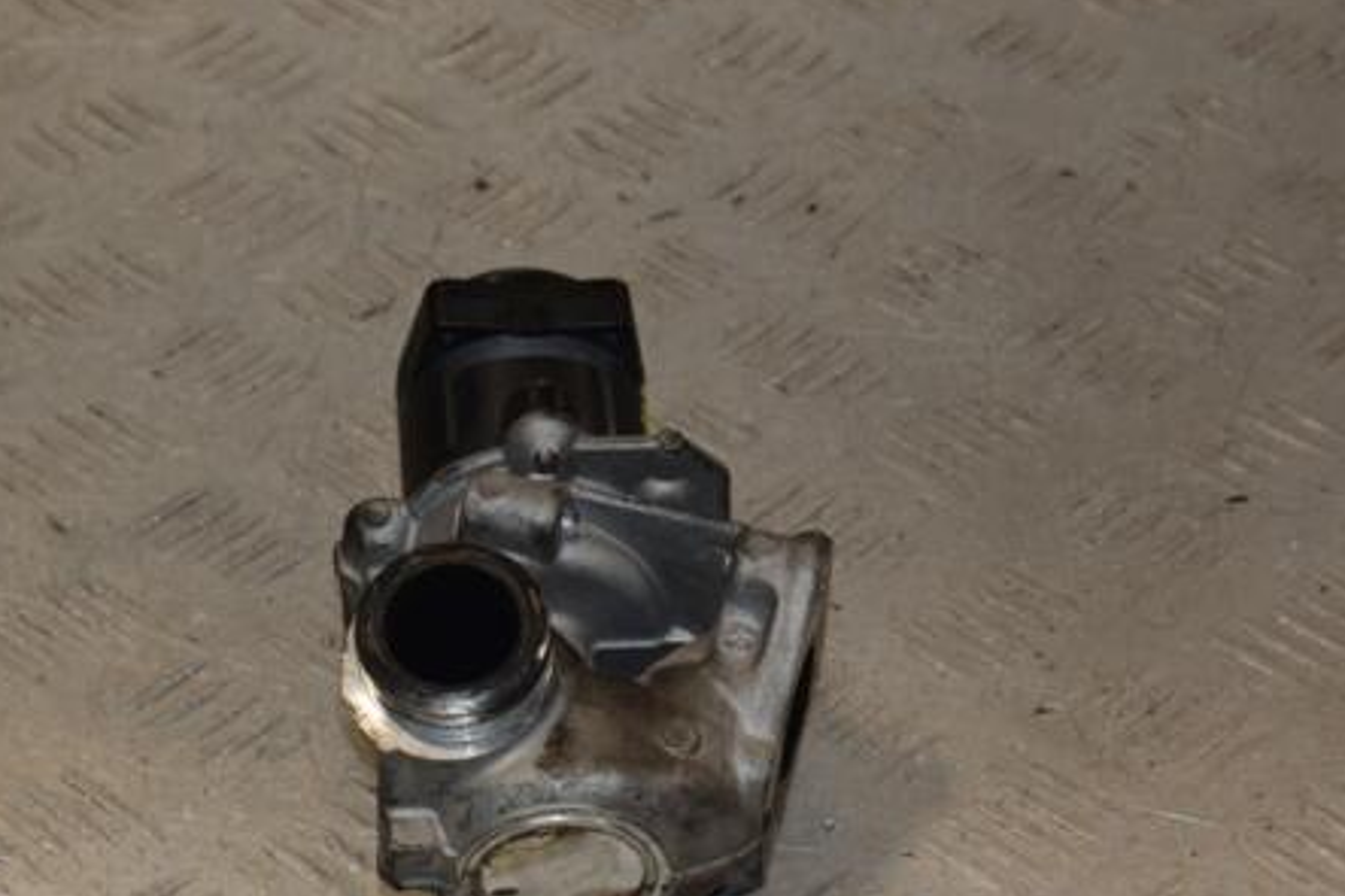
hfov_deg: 16.2
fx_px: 4705
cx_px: 483
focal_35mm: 126
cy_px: 541
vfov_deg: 10.9
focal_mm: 62
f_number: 9
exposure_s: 1/200
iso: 800
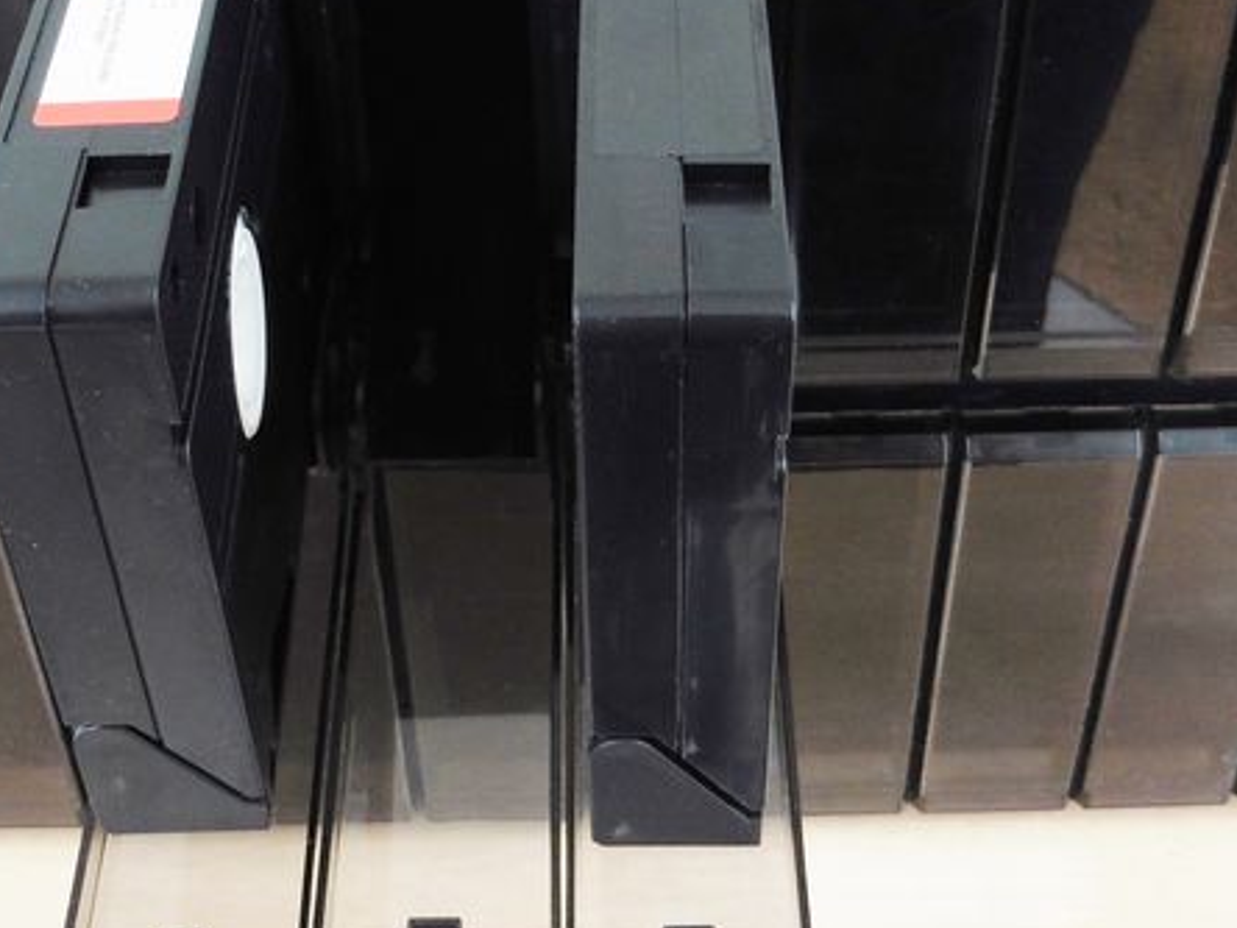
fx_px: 1930
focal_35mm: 54
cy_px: 162
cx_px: 605
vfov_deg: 26.4
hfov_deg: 35.5
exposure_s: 1/60
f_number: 3.3
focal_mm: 4.3
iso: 100
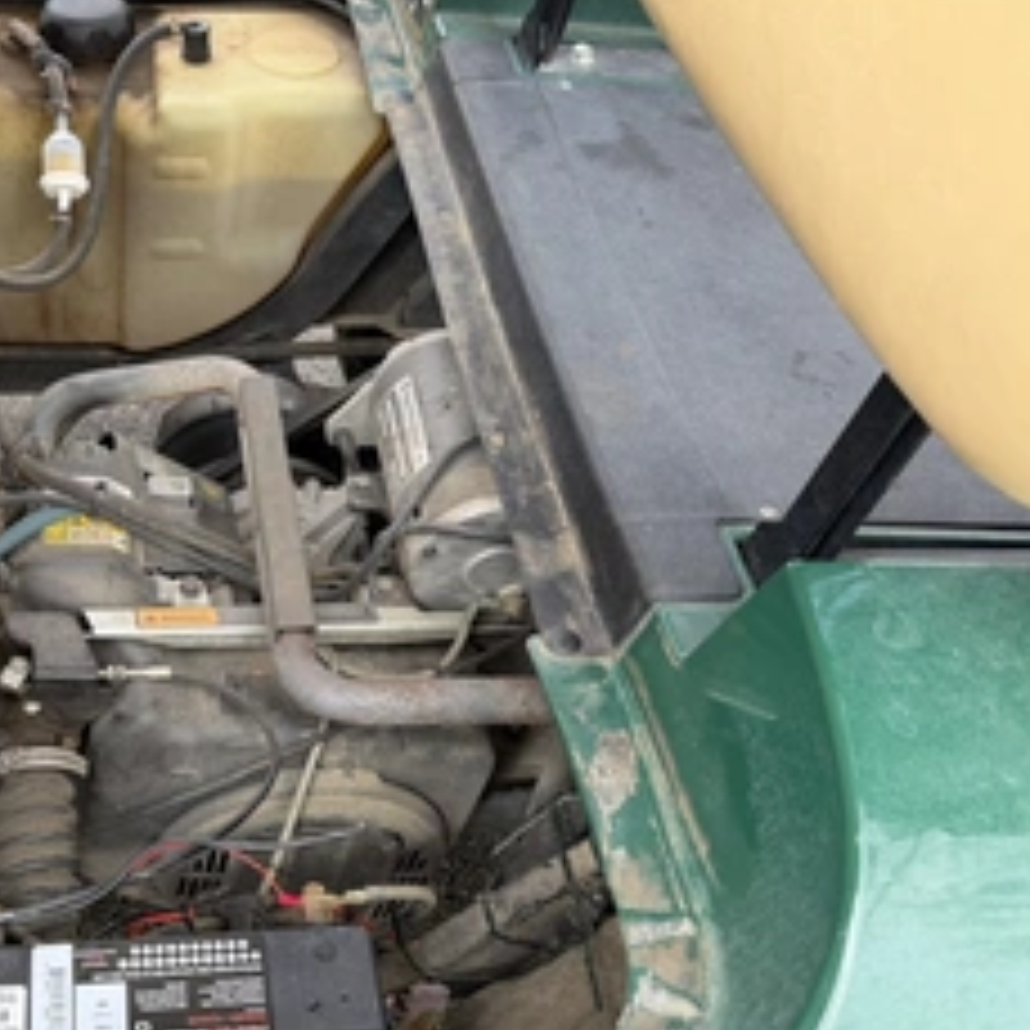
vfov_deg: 44.9
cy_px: 571
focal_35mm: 37
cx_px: 207
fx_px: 1246
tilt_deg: -47.0
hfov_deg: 42.9
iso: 100
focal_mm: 6.76
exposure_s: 1/358
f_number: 1.78
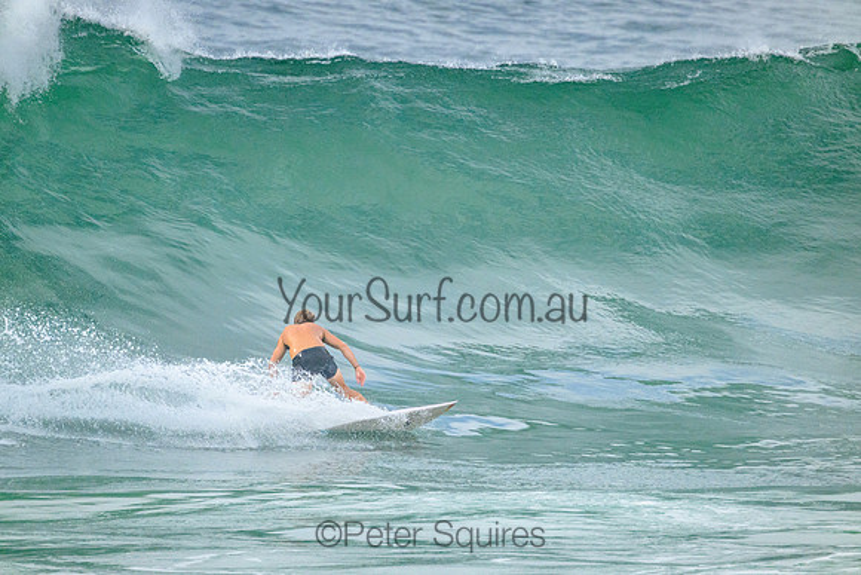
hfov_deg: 2.6
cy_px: 288
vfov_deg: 1.7
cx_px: 430
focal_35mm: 800
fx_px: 19137
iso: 2500
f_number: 11
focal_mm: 800
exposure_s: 1/2500
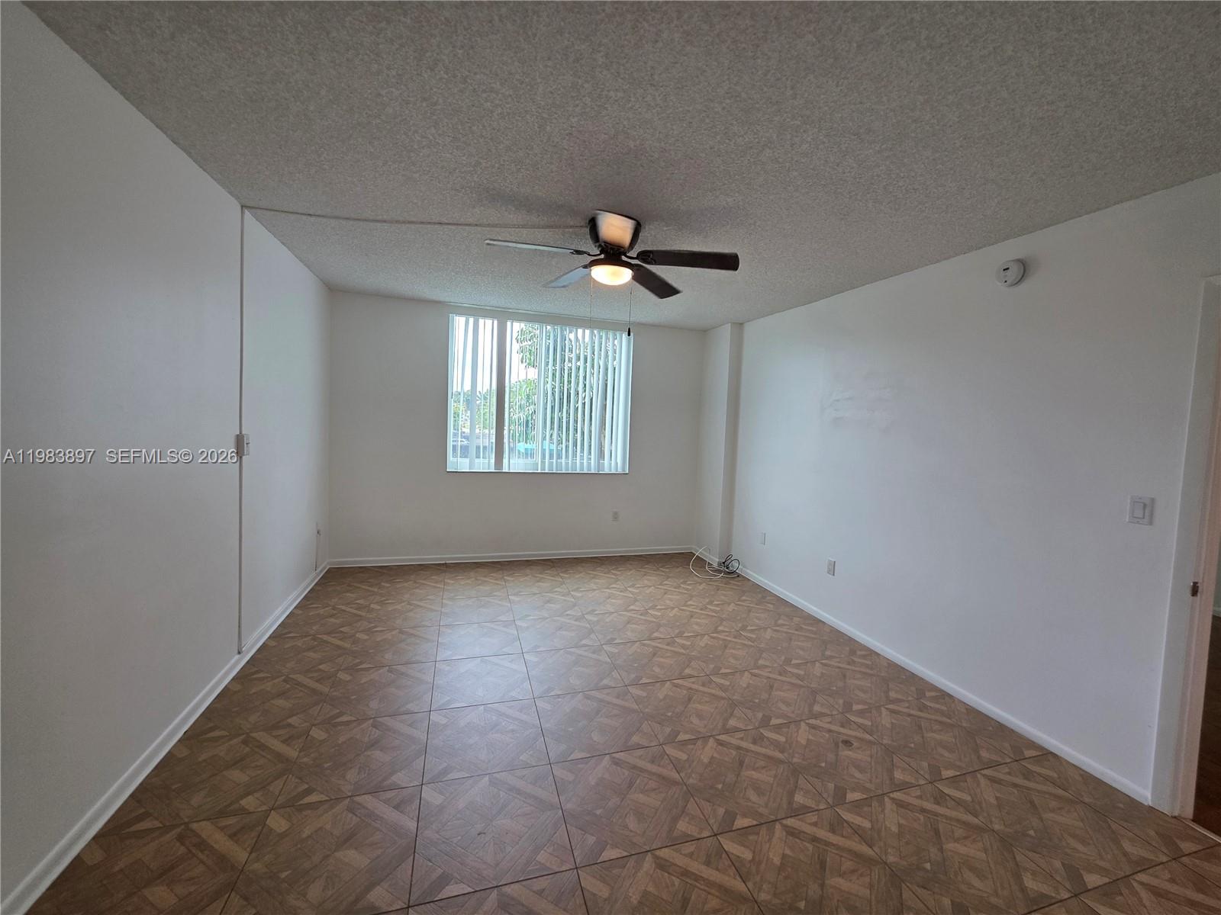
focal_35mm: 13
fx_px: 459
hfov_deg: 106.2
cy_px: 458
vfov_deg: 89.9
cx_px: 610
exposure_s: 1/120
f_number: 1.9
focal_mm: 2.2
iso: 100
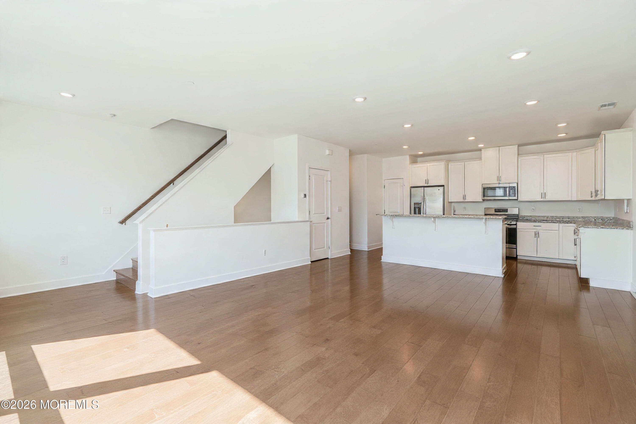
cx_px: 318
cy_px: 212
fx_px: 283
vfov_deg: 73.7
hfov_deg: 96.7
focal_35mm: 16
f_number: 5.6
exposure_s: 1/60
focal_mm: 16
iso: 50
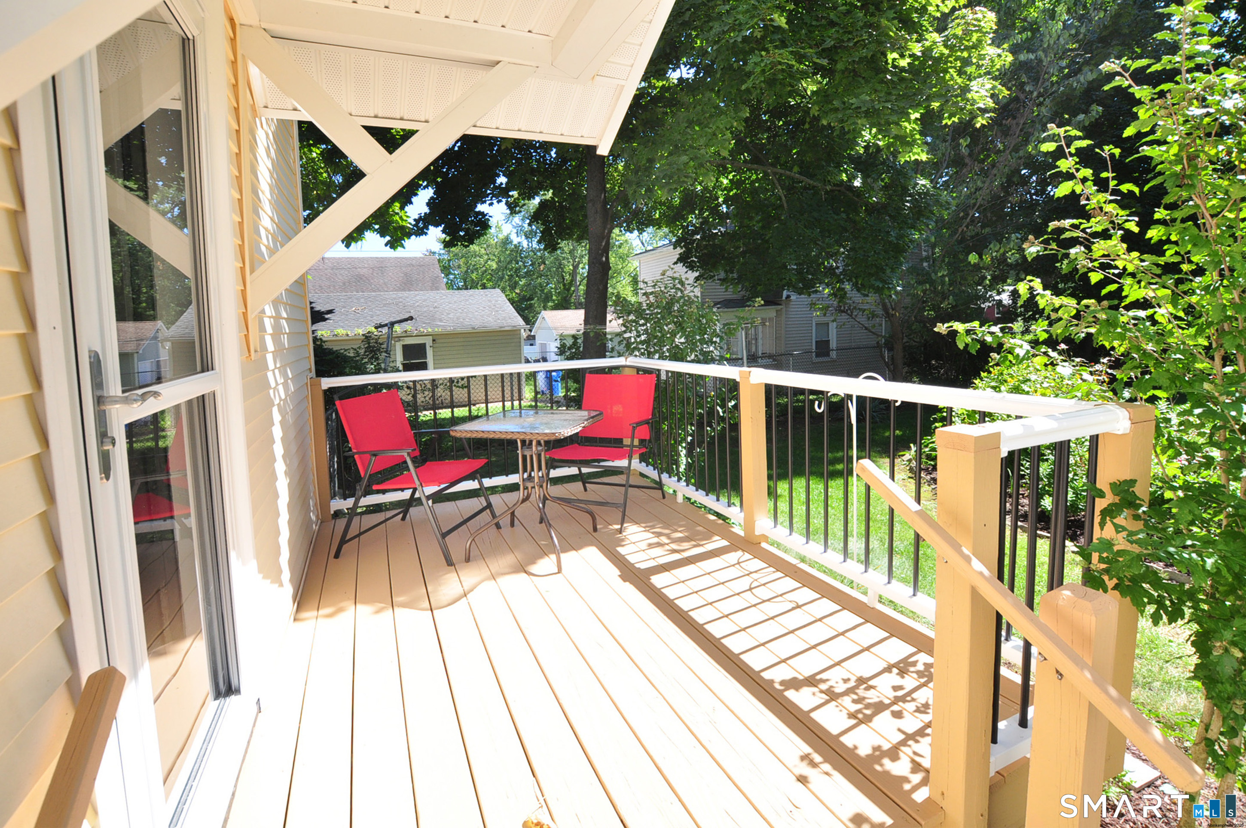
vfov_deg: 77.2
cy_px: 414
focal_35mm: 15
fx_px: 519
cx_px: 623
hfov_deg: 100.5
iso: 400
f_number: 8
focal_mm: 10
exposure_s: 1/250
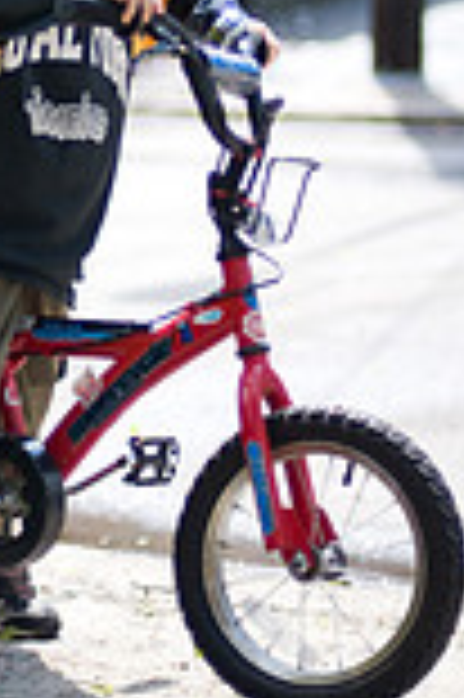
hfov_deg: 9.4
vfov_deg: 14.1
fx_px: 2809
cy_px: 140
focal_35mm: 145
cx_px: 65
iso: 200
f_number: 1.4
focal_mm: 50
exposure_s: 1/8000
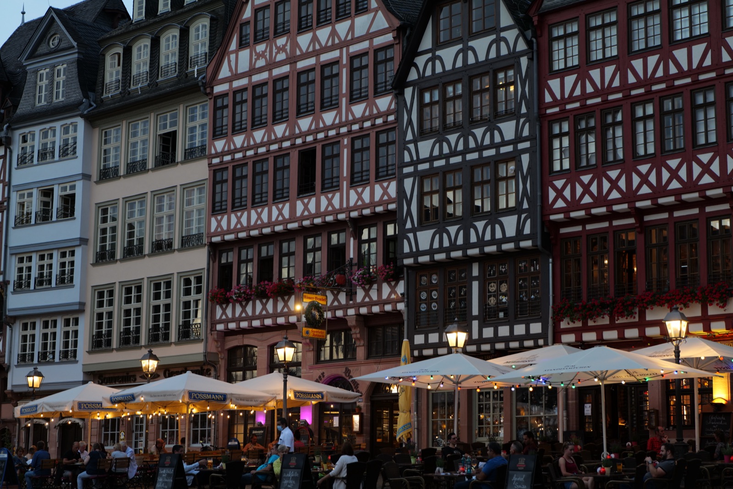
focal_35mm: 70
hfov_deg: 28.8
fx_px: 1425
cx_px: 366
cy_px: 244
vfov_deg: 19.5
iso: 800
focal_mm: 70
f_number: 2.8
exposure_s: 1/100
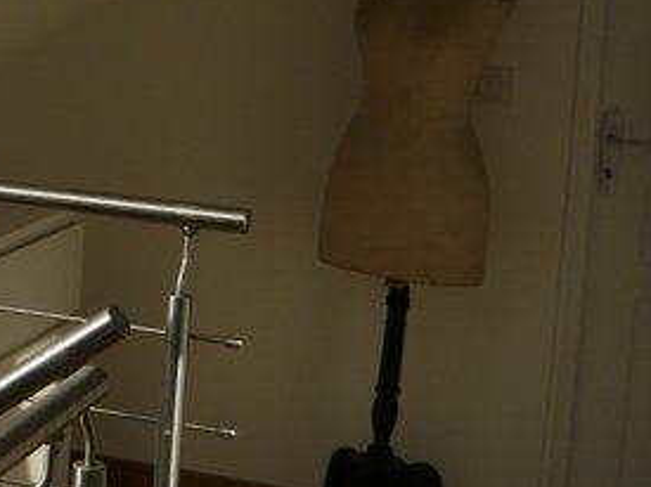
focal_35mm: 96
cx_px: -218
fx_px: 1805
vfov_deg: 15.2
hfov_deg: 18.8
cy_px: 52
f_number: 2.8
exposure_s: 1/800
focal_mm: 5.5
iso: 100
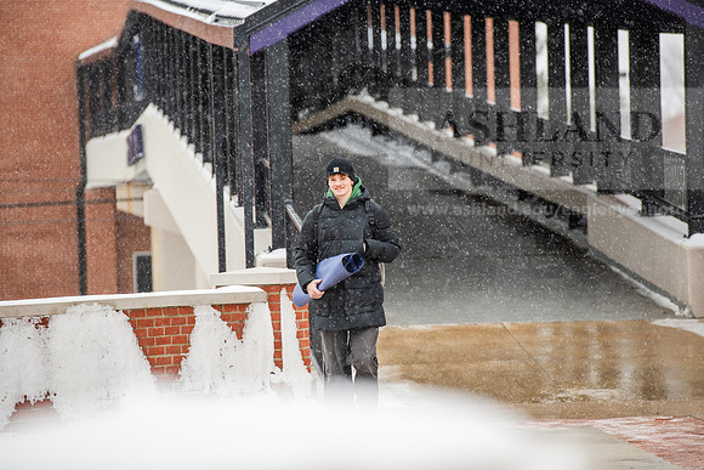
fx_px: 3912
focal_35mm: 200
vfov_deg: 6.9
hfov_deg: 10.3
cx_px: 352
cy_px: 235
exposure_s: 1/200
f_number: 4
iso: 400
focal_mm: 200
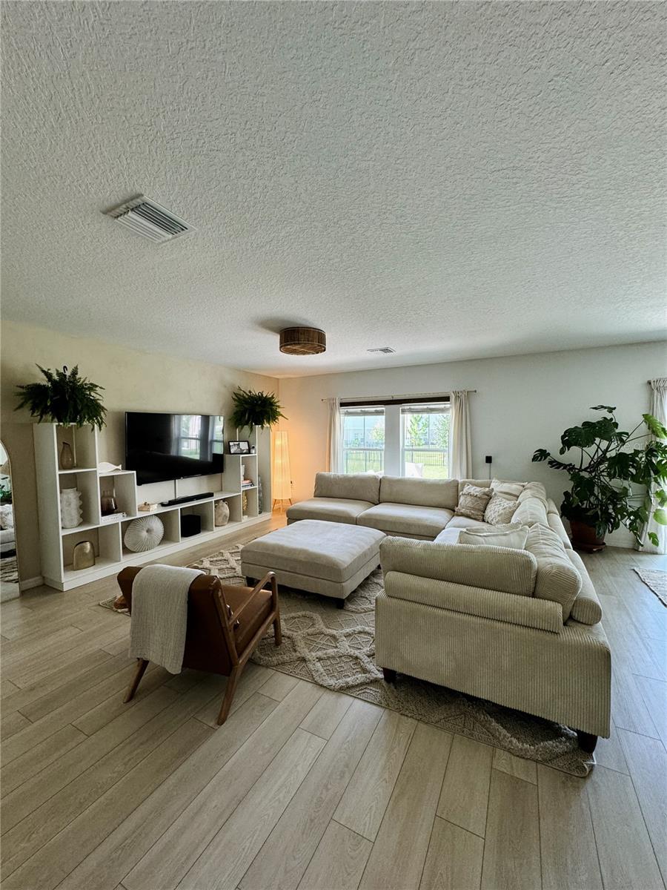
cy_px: 445
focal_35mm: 14
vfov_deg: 102.1
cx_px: 334
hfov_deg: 85.7
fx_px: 360
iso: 160
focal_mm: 2.22
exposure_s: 1/99
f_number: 2.2
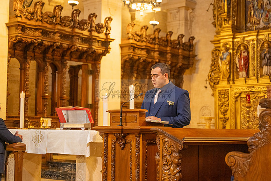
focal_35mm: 70
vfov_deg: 19.5
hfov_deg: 28.8
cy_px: 90
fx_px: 527
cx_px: 136
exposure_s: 1/200
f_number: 2.8
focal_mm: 70
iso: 2000
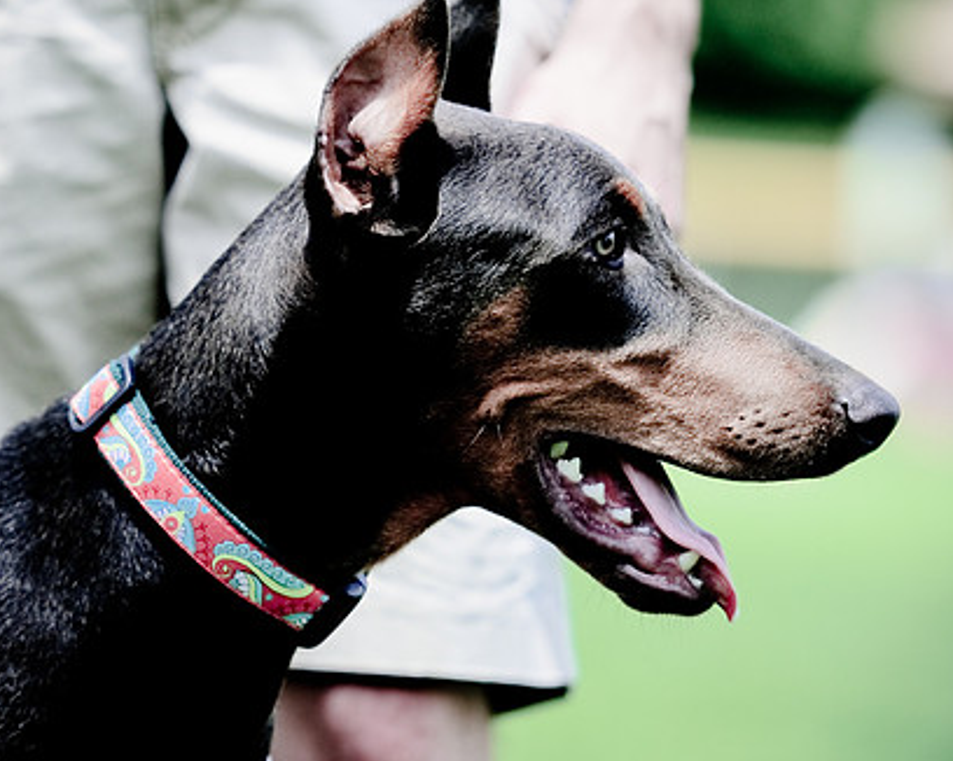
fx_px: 9585
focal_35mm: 340
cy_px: 426
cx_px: 385
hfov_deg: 5.7
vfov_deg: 4.5
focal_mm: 170
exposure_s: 1/2500
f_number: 2.8
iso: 200
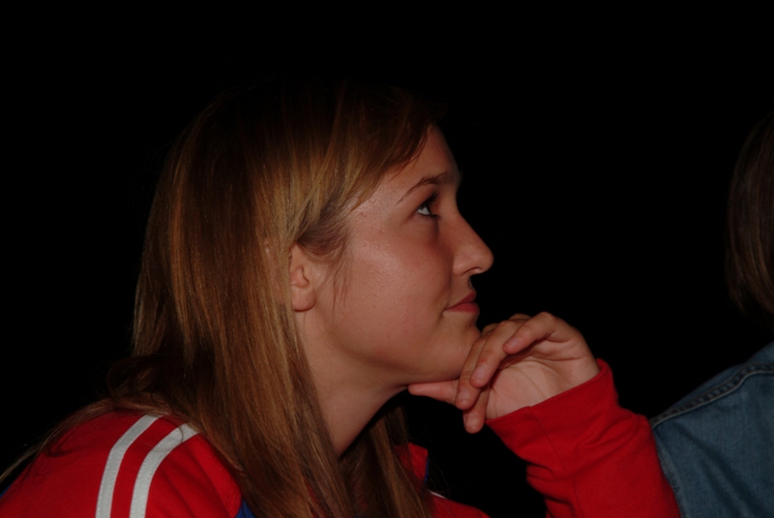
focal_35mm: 105
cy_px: 259
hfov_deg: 19.4
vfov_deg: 13.1
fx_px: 2259
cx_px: 387
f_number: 6.7
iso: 100
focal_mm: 70
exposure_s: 1/60
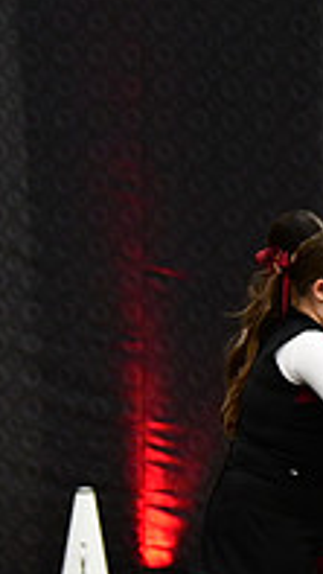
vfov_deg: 4.8
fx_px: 6904
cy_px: 471
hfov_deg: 2.7
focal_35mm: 454
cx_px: 835
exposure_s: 1/800
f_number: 2.8
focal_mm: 98
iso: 4000
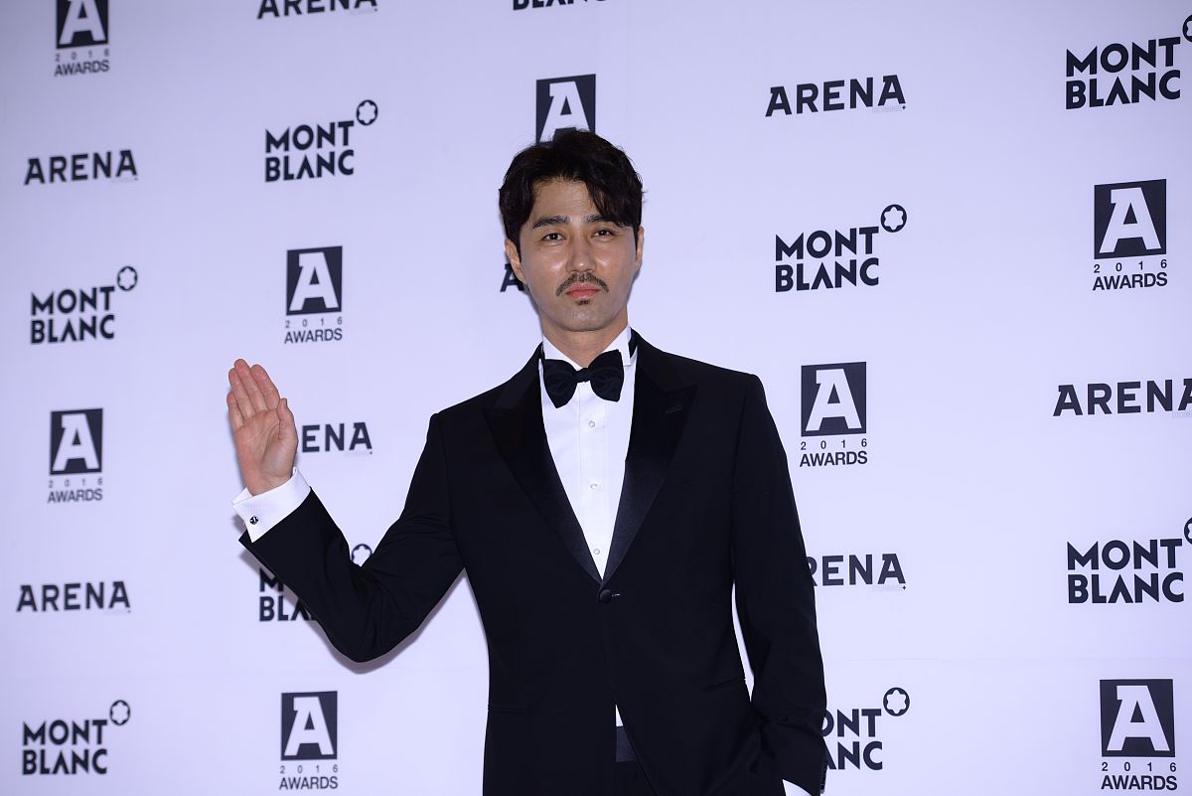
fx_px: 4041
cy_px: 398
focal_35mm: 122
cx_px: 596
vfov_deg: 11.2
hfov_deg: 16.8
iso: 500
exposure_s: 1/250
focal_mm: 122
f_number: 3.5
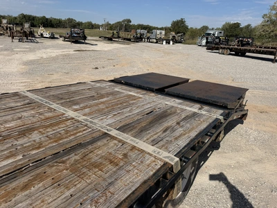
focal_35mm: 24
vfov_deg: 56.8
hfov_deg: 71.6
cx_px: 138
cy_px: 104
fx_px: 192
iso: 100
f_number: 1.78
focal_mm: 6.76
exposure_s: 1/9091
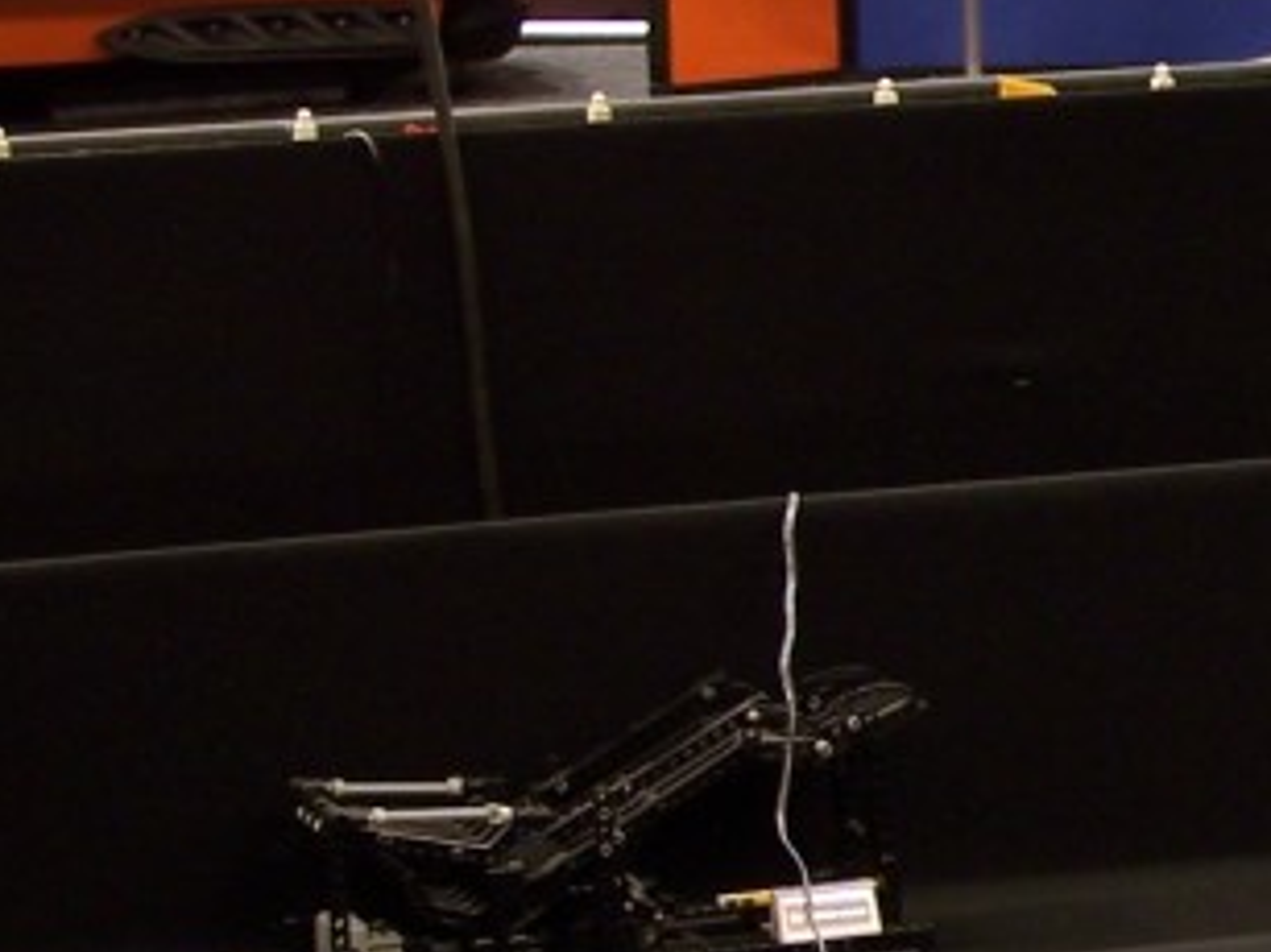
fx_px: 6239
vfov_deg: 8.7
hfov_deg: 11.3
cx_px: 1702
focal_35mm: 170
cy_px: 919
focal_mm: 8.5
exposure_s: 1/2
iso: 80
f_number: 3
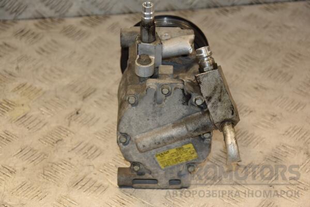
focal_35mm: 105
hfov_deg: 19.5
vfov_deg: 13.0
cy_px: 104
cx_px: 155
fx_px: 904
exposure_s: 1/200
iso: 800
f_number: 5.6
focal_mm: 70
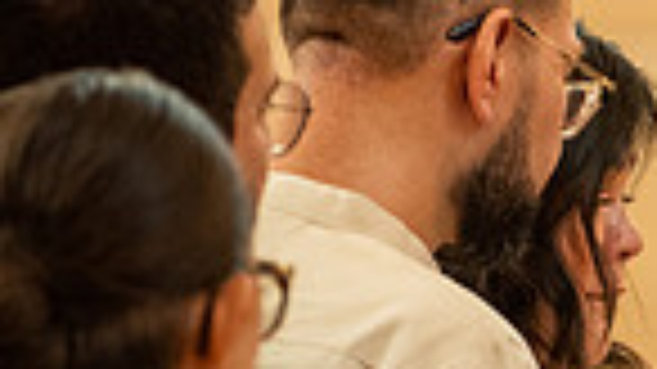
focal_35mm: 583
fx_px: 10153
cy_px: 583
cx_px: 945
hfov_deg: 3.7
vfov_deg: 2.1
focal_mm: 140
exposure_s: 1/80
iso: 2000
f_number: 2.8
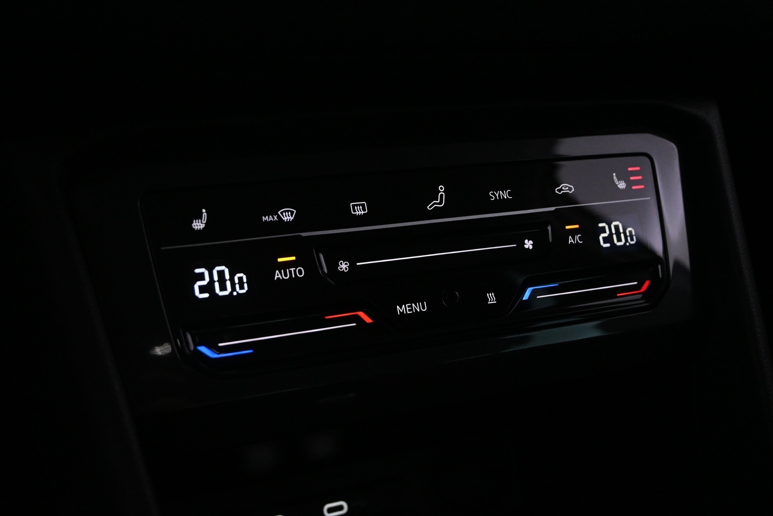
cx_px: 386
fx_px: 805
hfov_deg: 51.3
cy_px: 258
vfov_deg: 35.5
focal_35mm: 38
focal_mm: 25
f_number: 5
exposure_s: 1/100
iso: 3200
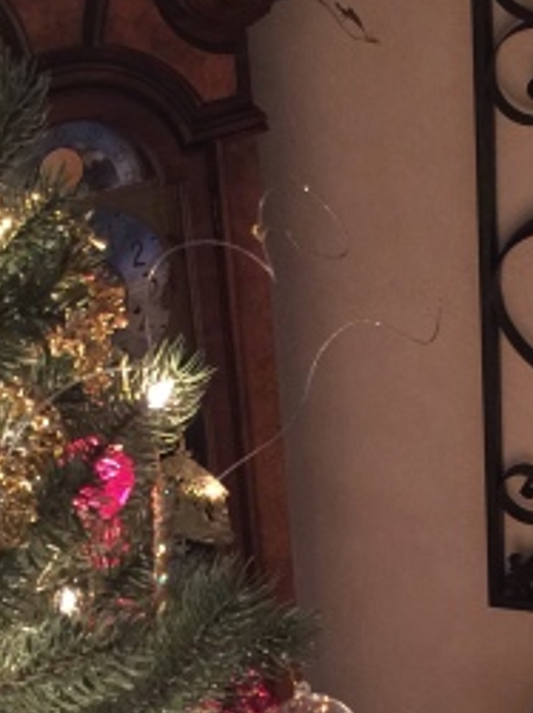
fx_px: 2036
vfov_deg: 19.8
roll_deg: +0.9
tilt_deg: -30.6
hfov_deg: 14.7
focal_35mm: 99
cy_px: 492
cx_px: 493
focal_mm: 4.15
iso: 80
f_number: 2.2
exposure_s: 1/4
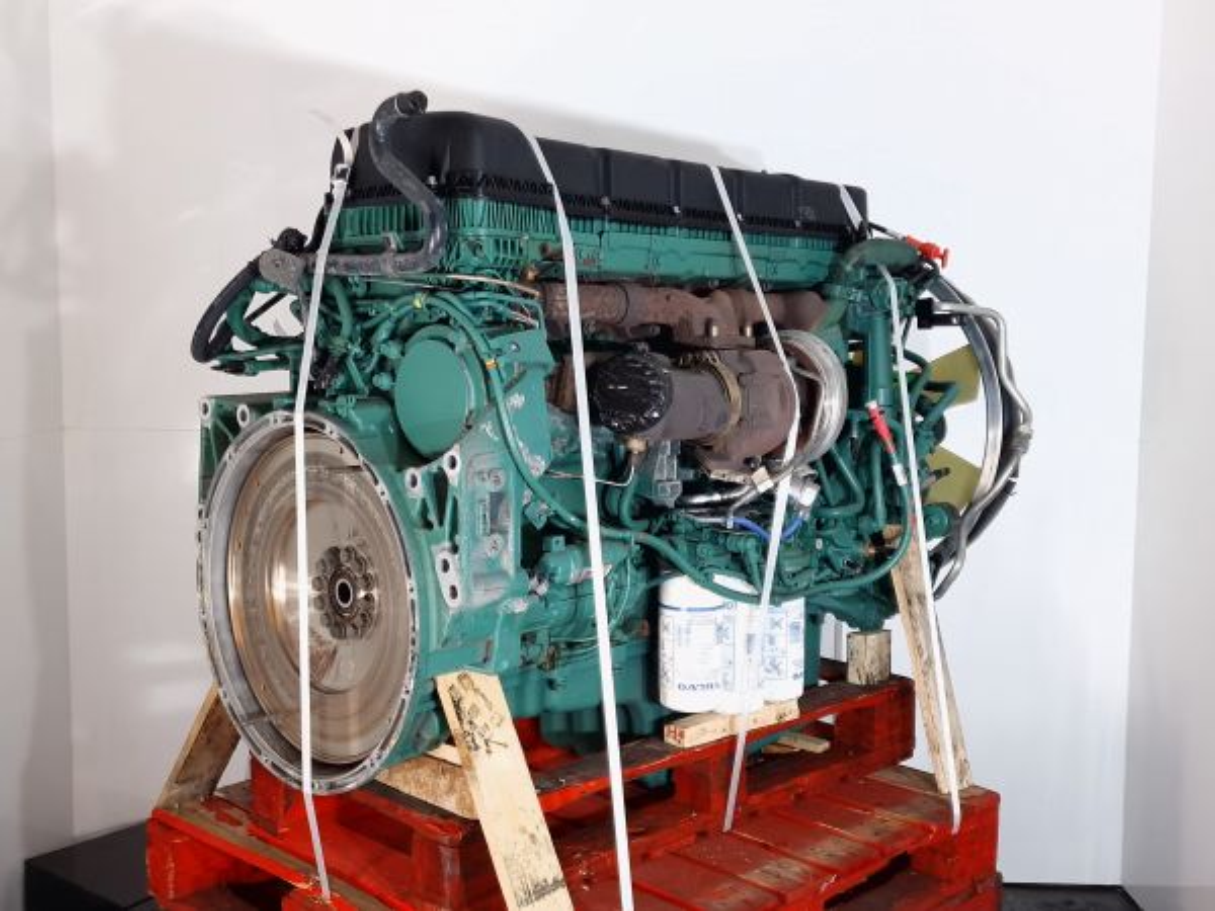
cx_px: 608
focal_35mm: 23
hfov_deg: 73.9
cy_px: 456
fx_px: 807
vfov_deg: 58.9
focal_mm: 6.4
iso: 160
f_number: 1.8
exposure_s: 1/50
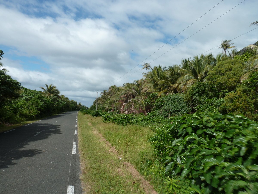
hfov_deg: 69.4
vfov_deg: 54.9
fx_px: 186
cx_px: 129
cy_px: 97
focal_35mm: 25
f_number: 5
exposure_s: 1/500
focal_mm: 4.1
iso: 80
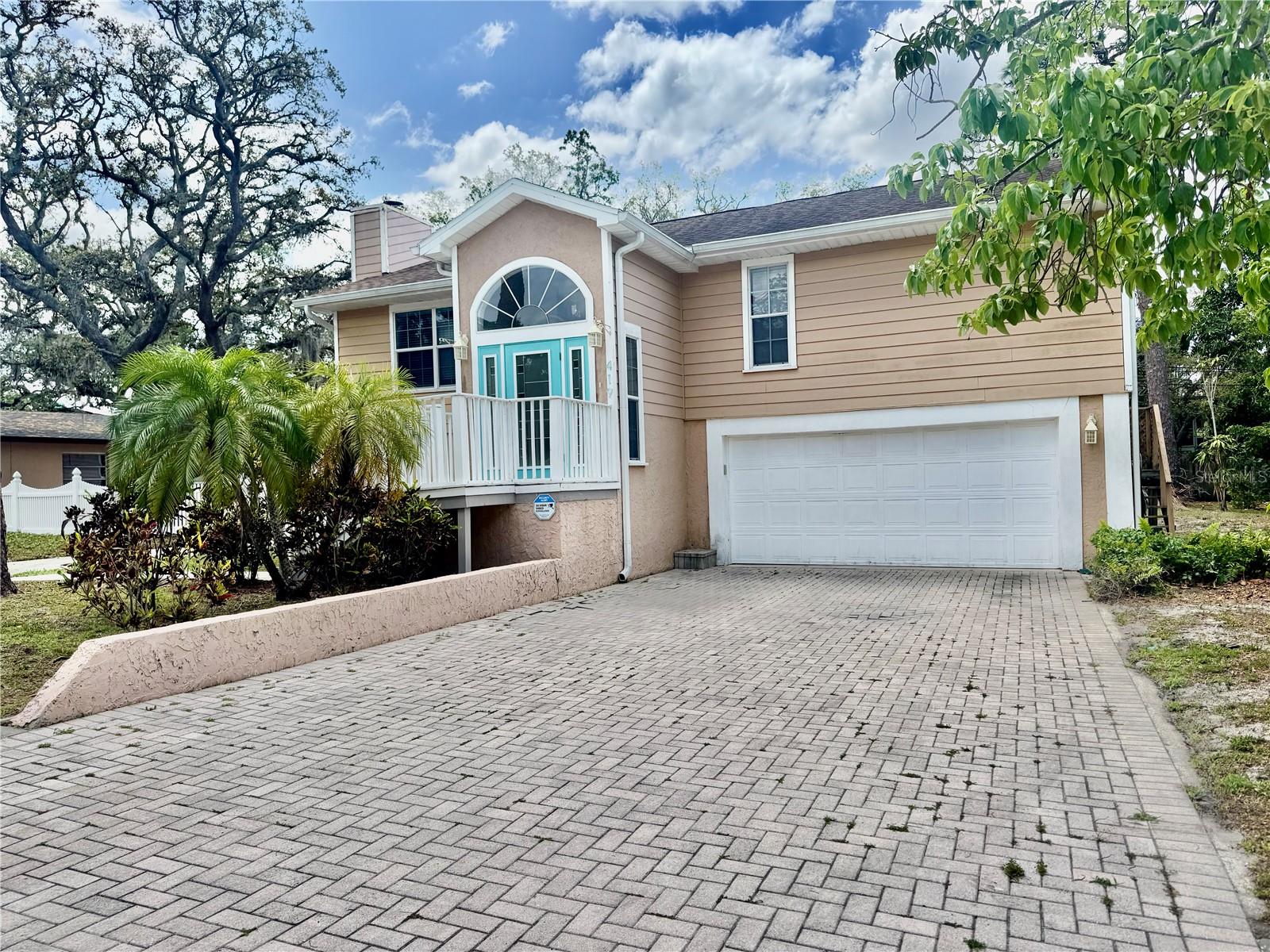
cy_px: 476
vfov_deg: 56.8
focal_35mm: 24
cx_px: 635
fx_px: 881
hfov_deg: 71.6
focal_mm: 6.76
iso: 80
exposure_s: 1/3597
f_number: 1.78
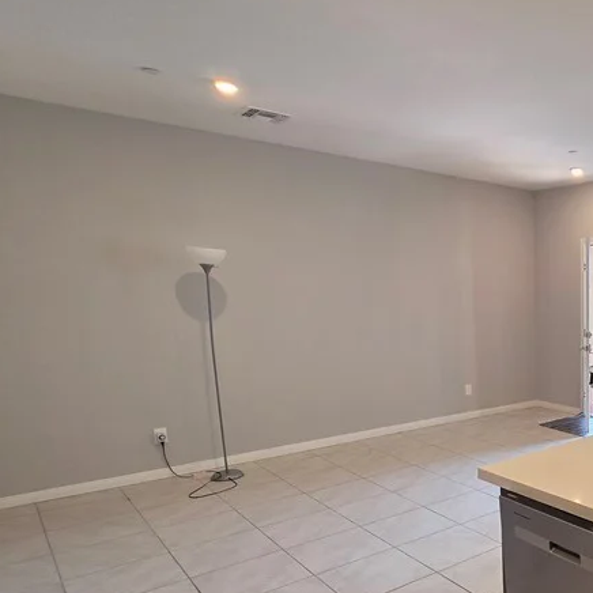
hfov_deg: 48.1
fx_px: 523
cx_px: 601
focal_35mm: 27
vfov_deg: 57.8
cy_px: 394
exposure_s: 1/120
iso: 200
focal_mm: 2.2
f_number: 1.9
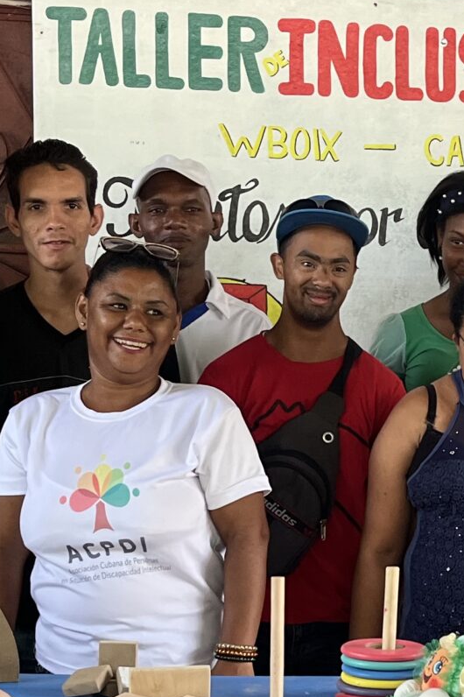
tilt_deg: -4.4
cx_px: 518
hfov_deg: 15.3
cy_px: 482
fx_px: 1683
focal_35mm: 87
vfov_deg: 23.3
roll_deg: -1.2
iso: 100
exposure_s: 1/122
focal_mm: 5.1
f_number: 1.6
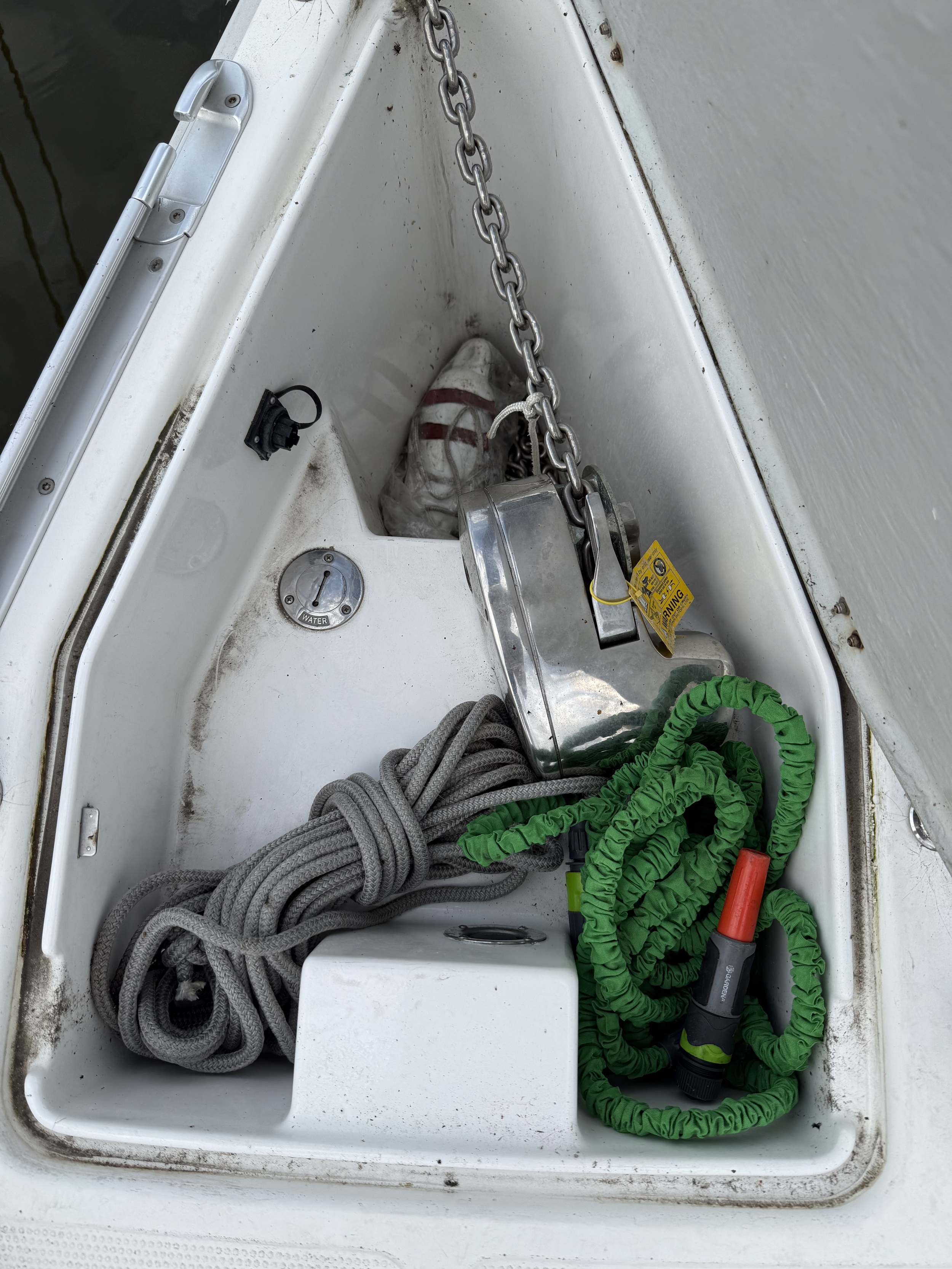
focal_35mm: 24
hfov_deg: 56.8
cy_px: 634
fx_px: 880
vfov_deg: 71.6
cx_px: 476
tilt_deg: -77.6
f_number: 1.78
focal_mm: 6.76
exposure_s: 1/2445
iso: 80
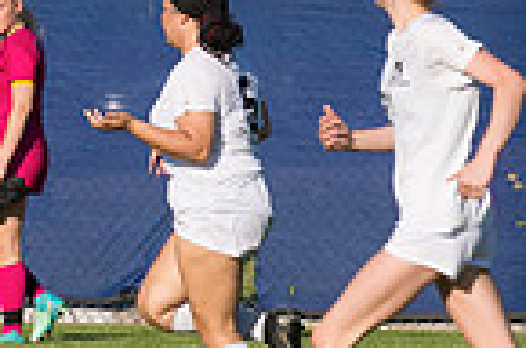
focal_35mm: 1201
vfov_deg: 1.1
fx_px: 17509
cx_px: -417
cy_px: 185
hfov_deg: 1.7
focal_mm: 200
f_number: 5.6
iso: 250
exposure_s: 1/1600
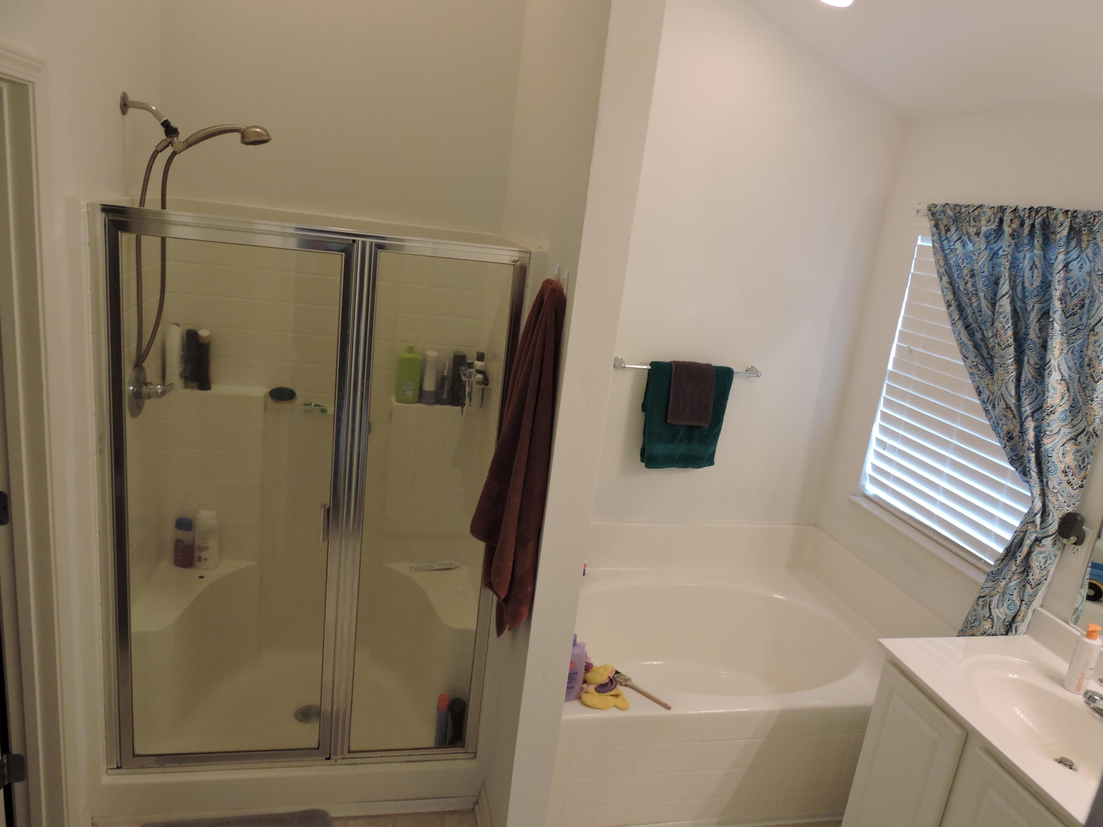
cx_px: 552
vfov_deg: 56.8
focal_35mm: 24
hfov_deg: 71.6
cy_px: 414
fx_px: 765
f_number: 3.3
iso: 200
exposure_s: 1/30
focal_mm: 4.3
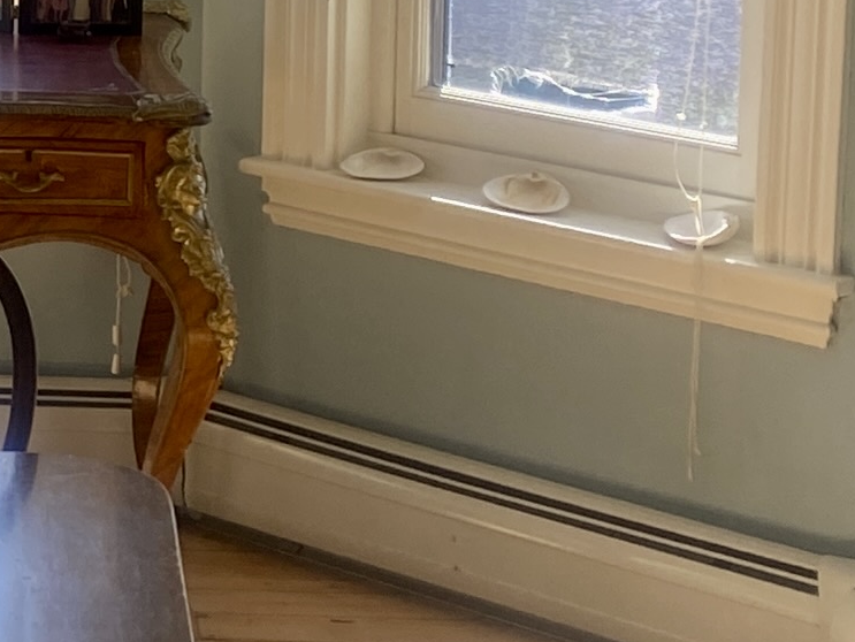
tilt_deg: -5.4
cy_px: -135
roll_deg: +0.7
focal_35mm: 141
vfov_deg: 10.4
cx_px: -457
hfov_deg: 13.2
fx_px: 3484
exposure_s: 1/122
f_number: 1.8
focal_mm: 4.25
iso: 32
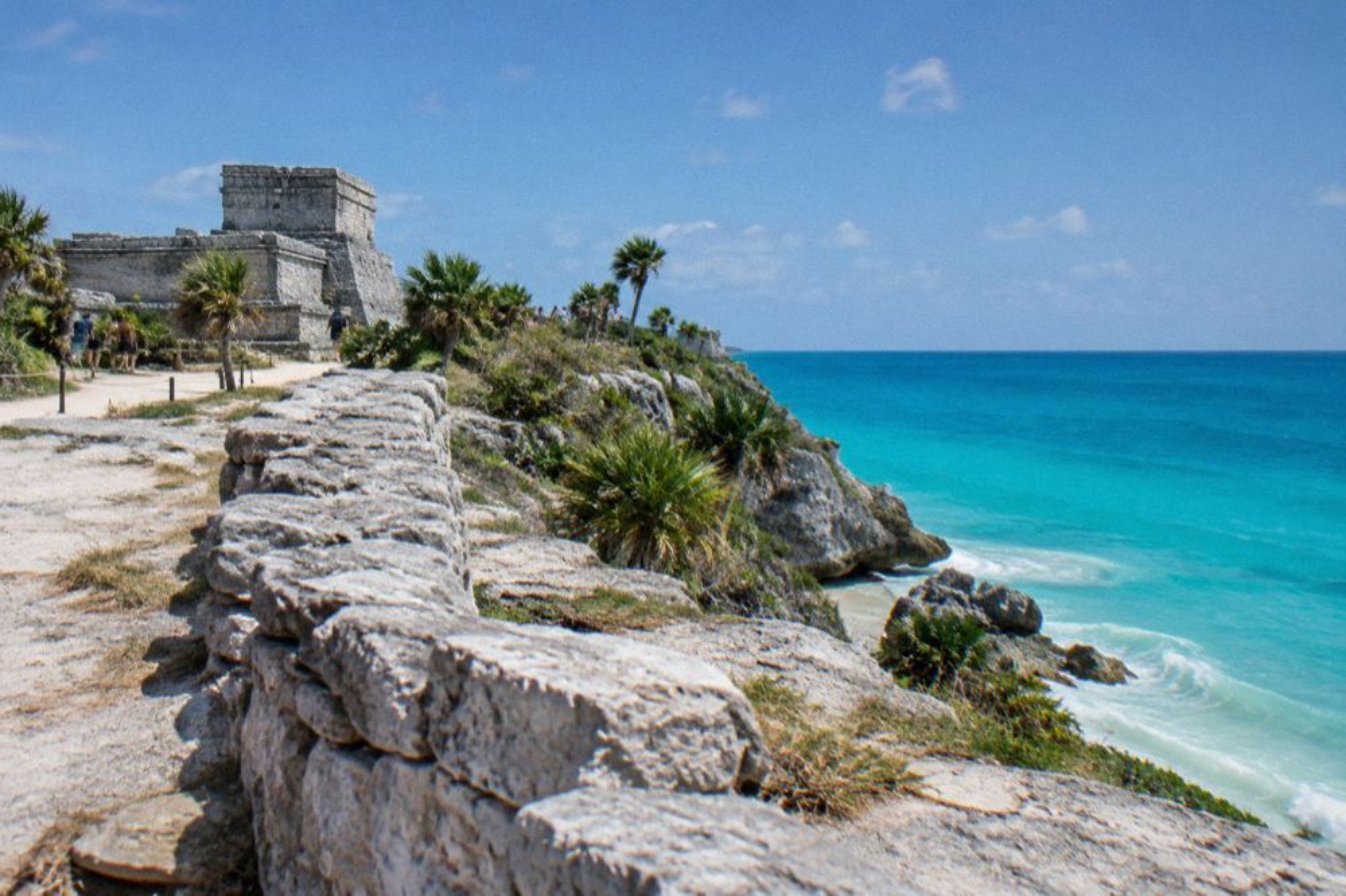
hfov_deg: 48.5
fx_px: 1495
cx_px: 673
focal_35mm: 40
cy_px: 448
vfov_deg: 33.4
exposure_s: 1/125
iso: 100
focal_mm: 40
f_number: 11
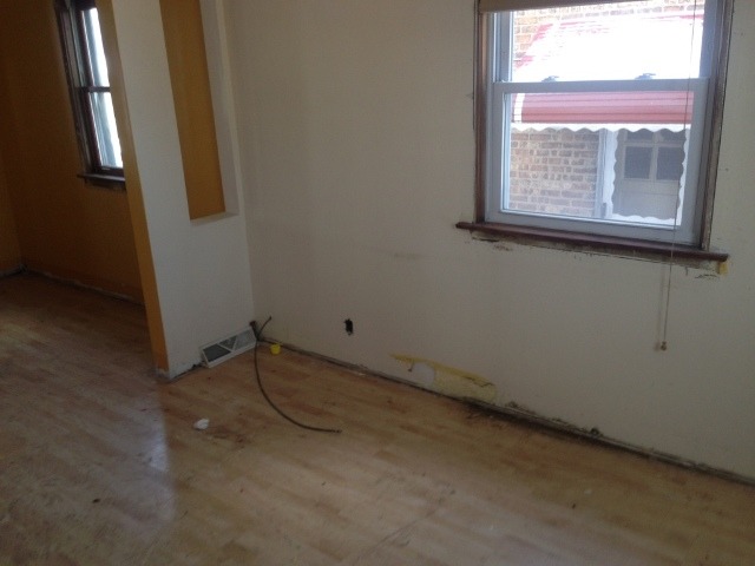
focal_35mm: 33
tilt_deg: -16.3
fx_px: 720
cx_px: 378
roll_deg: -0.2
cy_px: 283
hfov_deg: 55.4
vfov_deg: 42.9
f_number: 2.4
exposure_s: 1/60
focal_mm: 4.12
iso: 64
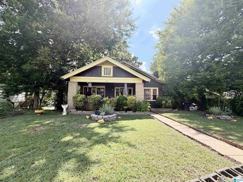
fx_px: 98
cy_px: 91
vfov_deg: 85.7
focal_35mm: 14
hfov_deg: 102.1
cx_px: 122
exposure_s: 1/502
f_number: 2.2
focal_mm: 2.22
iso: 50
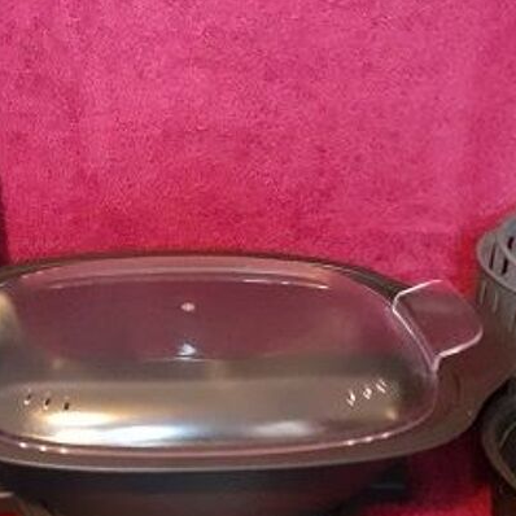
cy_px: 316
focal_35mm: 60
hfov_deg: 28.2
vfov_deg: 28.5
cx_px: 127
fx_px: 1012
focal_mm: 3.6
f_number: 1.9
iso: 800
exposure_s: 1/20
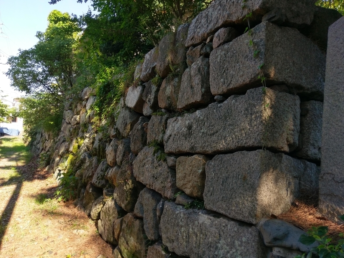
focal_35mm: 26
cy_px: 129
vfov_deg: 53.1
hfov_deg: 67.3
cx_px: 172
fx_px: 258
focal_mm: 4.58
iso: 100
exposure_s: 1/330
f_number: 1.8
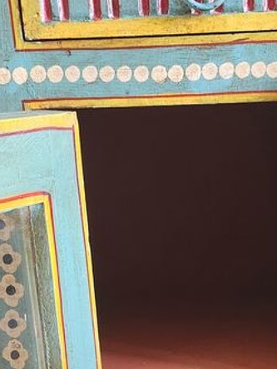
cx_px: 185
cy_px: 361
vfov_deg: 26.8
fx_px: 736
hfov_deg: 21.2
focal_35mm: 69
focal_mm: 5.4
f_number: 1.8
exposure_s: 1/120
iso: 400
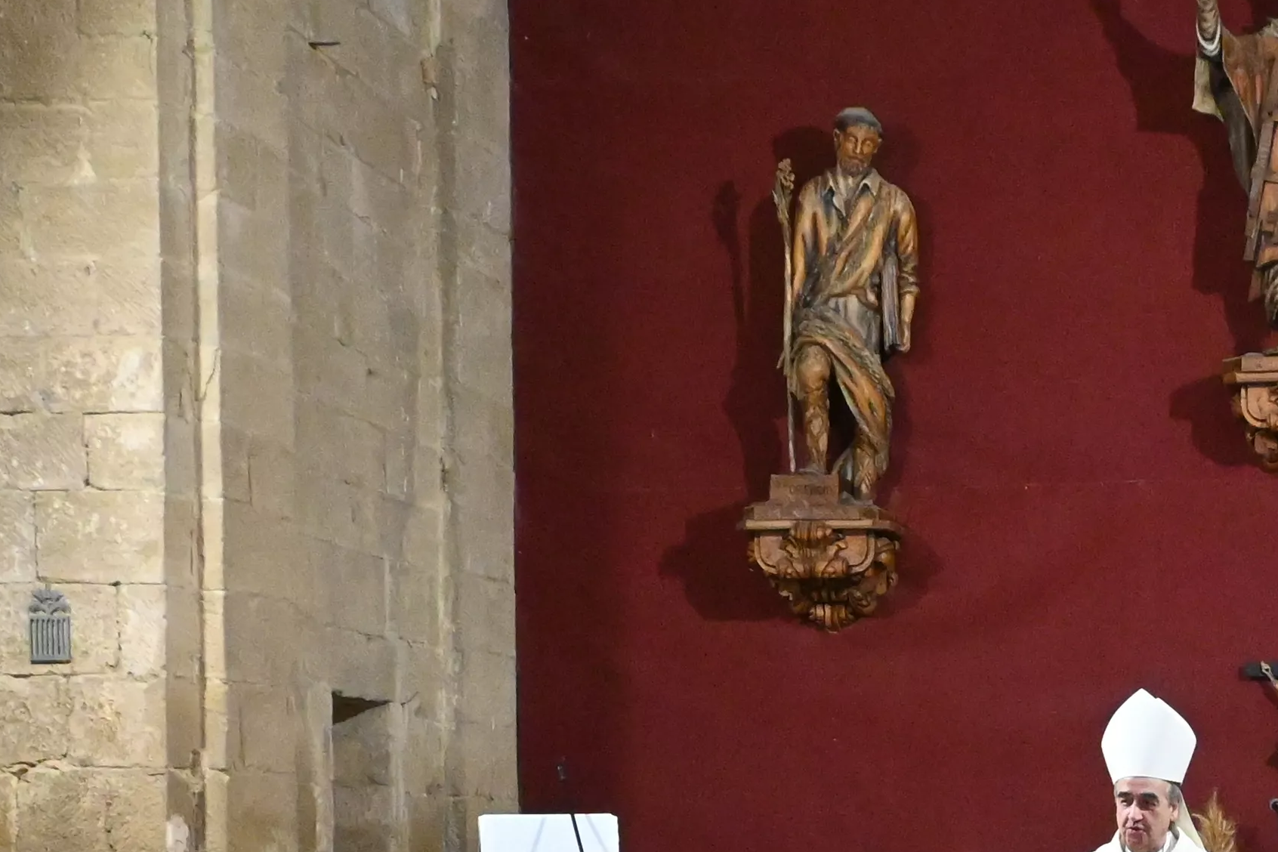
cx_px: 1261
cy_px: 1116
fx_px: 3679
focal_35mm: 104
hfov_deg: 19.2
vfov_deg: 12.8
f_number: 5.6
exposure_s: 1/125
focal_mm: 21
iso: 6400
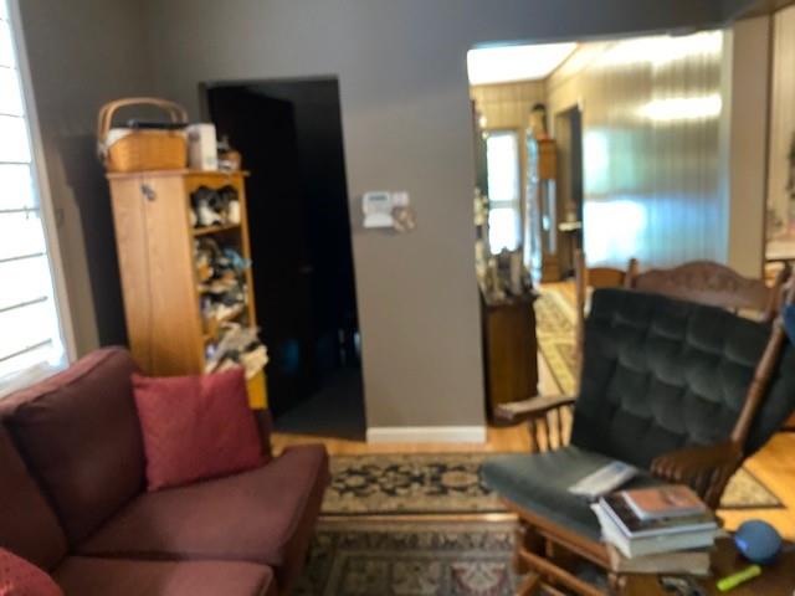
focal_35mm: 26
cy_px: 298
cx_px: 398
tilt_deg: -7.5
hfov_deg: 67.3
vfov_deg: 53.1
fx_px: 597
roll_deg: +3.9
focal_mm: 4.25
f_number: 1.8
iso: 1000
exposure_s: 1/24
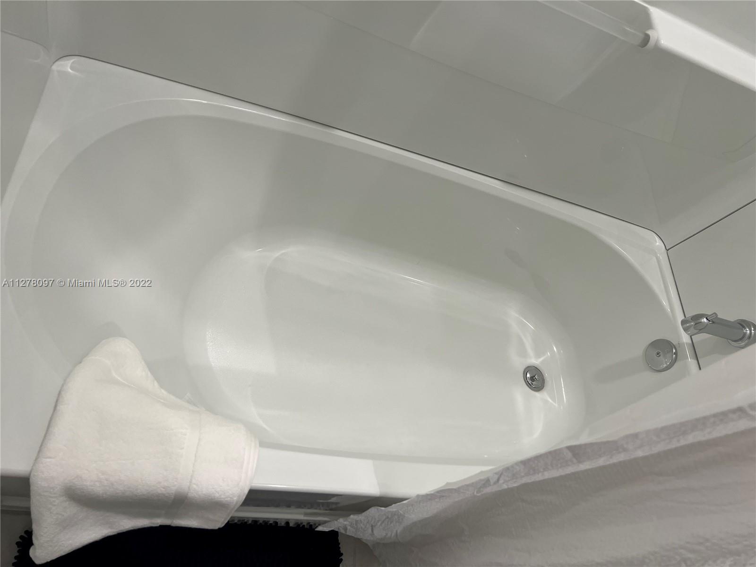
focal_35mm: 26
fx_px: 568
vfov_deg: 53.1
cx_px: 378
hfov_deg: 67.3
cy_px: 284
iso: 80
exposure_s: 1/120
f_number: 1.5
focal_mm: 5.7
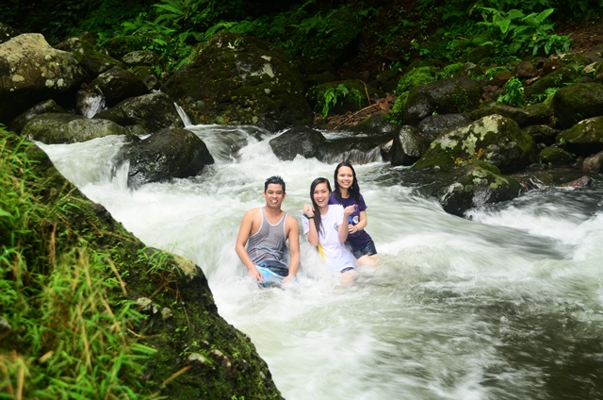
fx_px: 752
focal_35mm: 45
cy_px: 200
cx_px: 302
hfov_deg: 43.7
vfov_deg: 29.7
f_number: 5.6
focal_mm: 30
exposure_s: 1/20
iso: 100
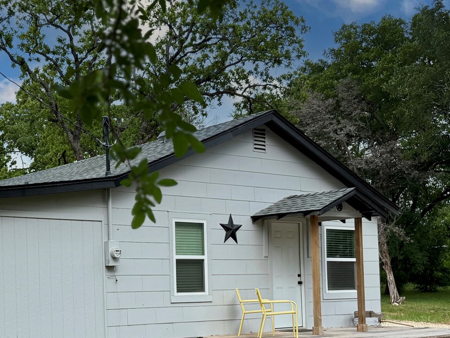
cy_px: 263
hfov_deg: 32.6
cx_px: 75
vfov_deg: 25.3
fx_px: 741
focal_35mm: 57
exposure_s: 1/1812
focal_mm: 6.76
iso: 100
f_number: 1.78
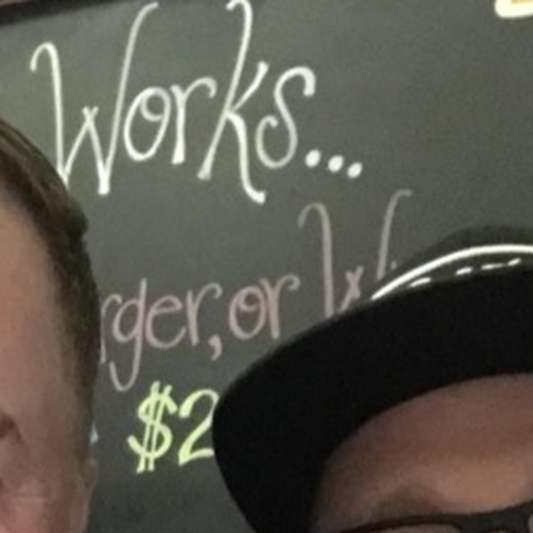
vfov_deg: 15.0
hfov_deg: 14.5
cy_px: 648
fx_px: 1951
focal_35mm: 112
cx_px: -265
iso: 500
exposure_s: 1/20
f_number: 2.2
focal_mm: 2.87
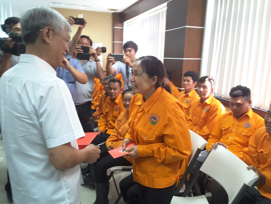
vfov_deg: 45.4
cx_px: 136
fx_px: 243
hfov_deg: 58.4
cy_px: 102
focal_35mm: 31
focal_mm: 2.9
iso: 160
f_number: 1.9
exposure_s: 1/25
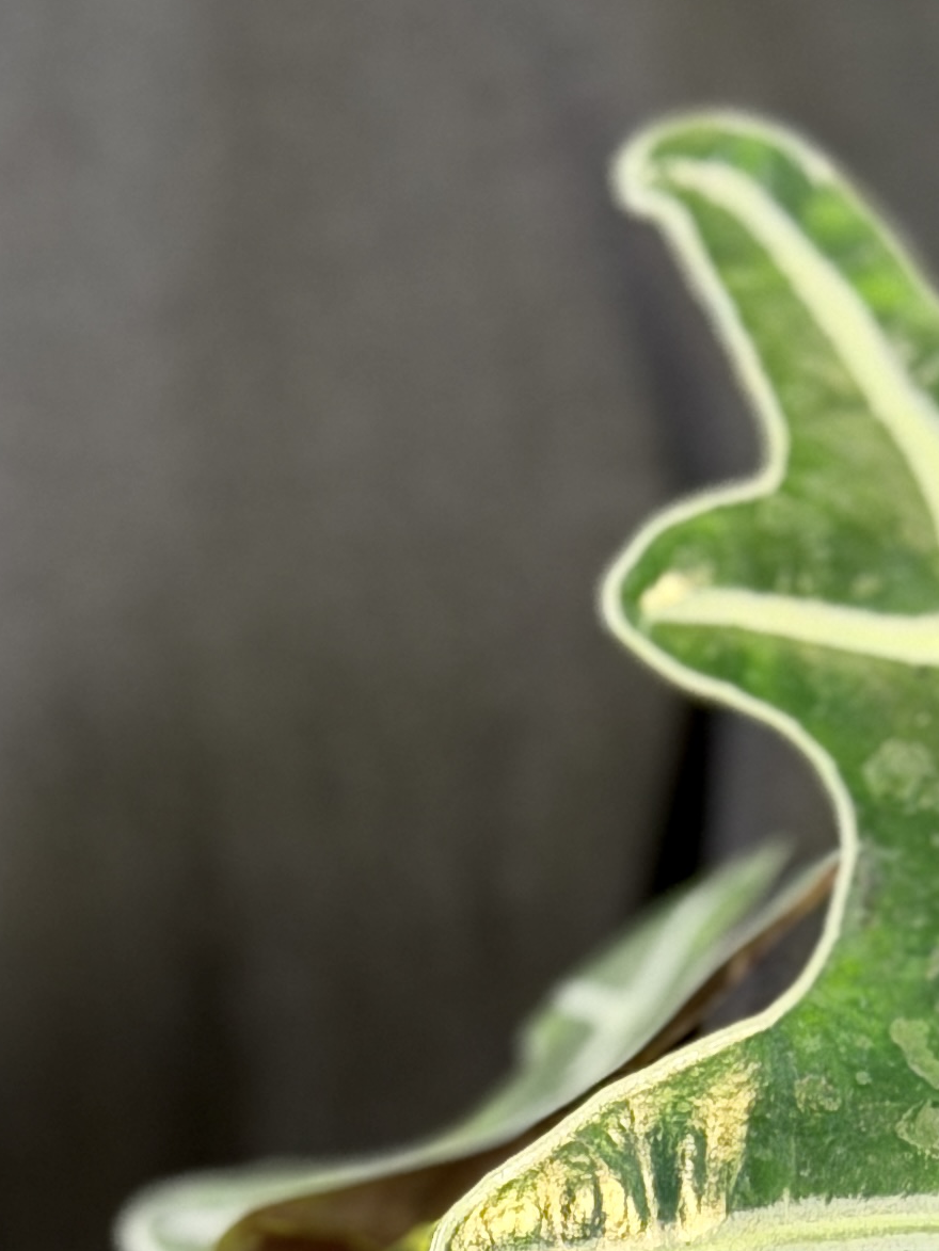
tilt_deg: -18.6
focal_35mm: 165
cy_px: 2023
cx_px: 609
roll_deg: -1.3
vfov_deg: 11.4
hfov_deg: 9.0
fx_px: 5967
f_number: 1.78
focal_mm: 6.76
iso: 250
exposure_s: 1/60
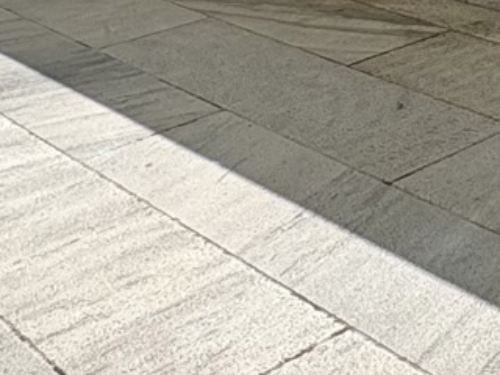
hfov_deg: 21.7
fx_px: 1213
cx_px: 594
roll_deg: +2.8
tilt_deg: -4.6
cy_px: -264
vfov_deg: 15.5
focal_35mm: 84
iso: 50
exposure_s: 1/2146
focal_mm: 2.22
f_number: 2.2
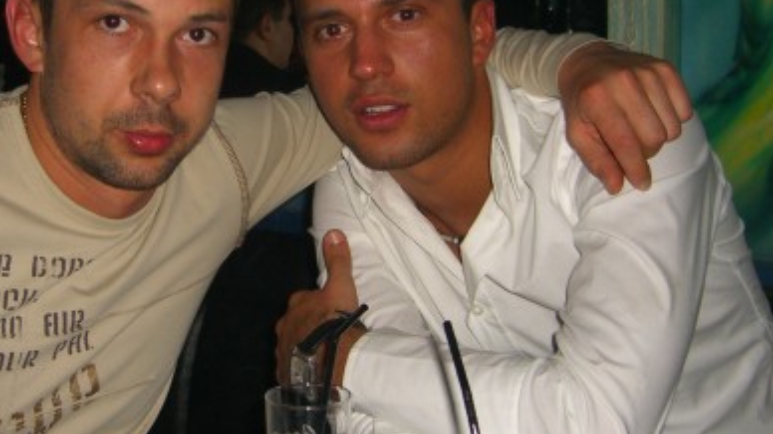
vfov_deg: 18.8
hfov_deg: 32.7
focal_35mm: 64
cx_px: 279
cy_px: 153
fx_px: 1311
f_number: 2.8
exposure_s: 1/60
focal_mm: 7.9
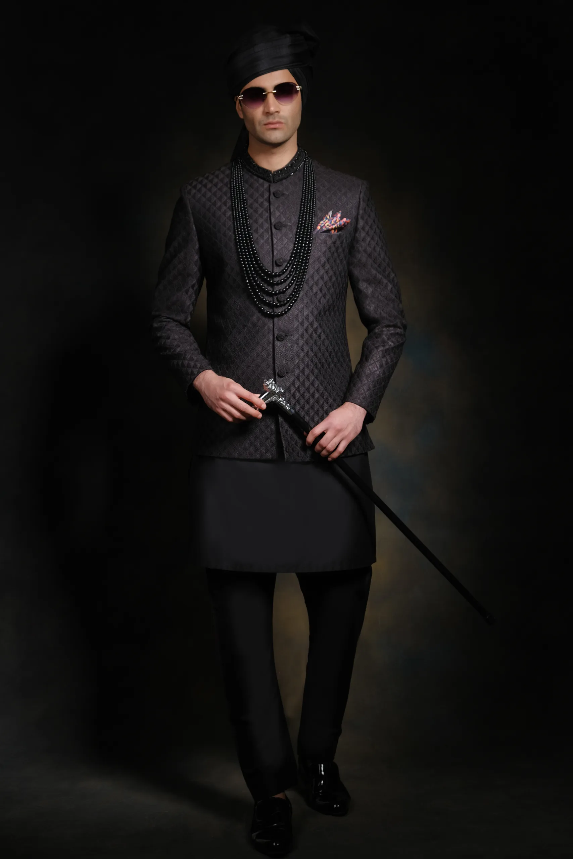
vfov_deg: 35.6
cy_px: 430
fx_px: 1337
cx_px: 286
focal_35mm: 56
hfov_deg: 24.2
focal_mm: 37.4
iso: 250
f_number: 5
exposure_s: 1/125
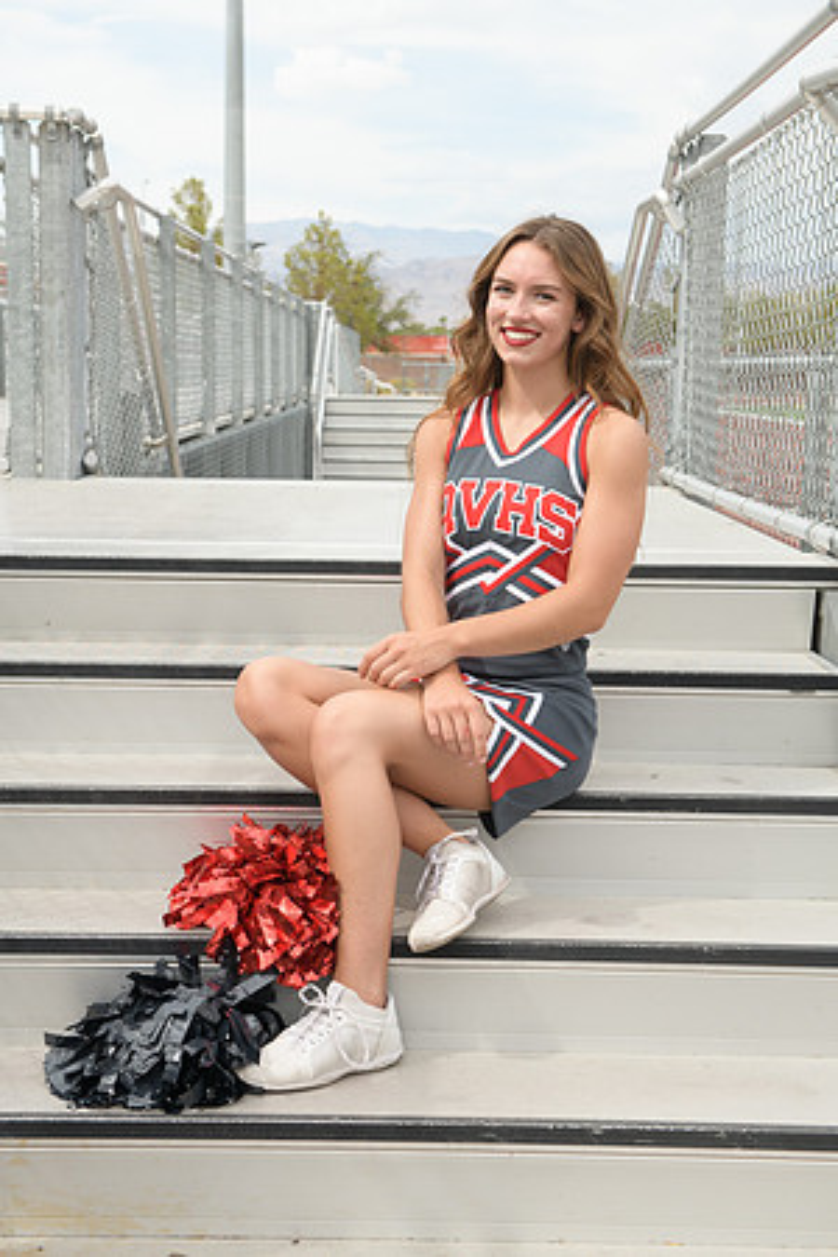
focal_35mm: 56
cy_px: 628
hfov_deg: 24.2
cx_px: 419
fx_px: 1955
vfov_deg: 35.6
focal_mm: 56
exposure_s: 1/1250
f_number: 5.6
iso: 800
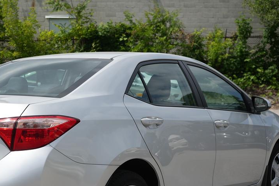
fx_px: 543
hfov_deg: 28.5
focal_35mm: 70
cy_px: 135
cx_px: 77
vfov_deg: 19.4
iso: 100
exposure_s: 1/800
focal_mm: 39
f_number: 5
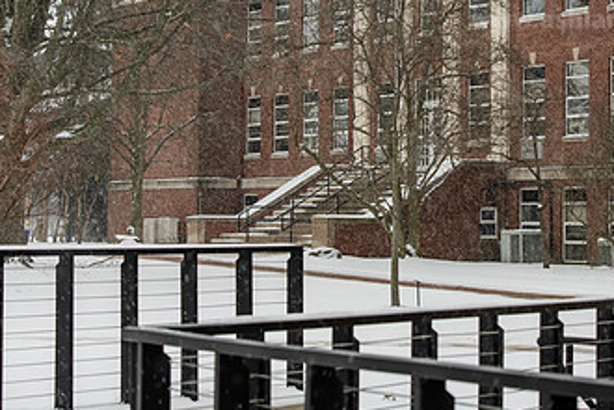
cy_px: 59
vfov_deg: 11.1
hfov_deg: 16.6
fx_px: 2098
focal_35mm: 123
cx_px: 385
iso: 640
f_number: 6.3
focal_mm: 70
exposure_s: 1/200
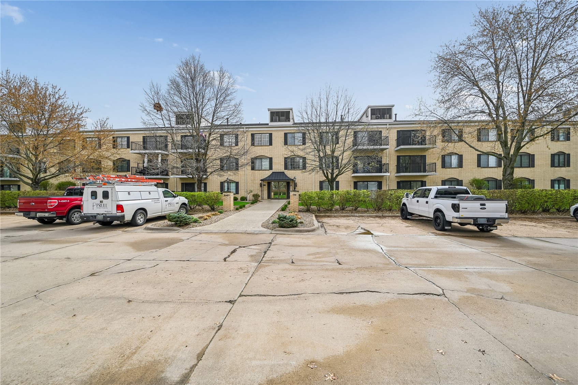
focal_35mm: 14
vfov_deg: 81.2
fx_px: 225
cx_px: 289
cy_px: 192
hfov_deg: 104.2
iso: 320
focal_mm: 14
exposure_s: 1/500
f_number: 8
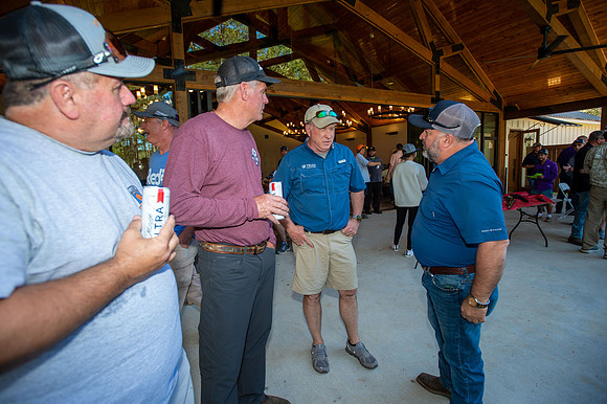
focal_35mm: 19
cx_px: 304
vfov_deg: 64.5
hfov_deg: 86.9
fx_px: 320
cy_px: 202
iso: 250
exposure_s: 1/200
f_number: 4
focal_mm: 19
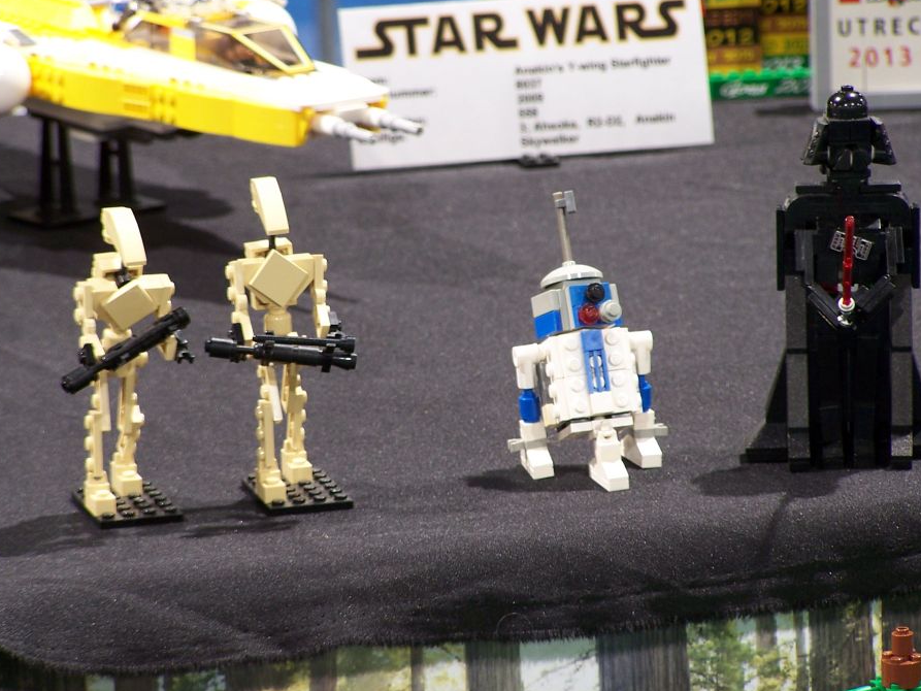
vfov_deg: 5.4
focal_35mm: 273
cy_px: 315
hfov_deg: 7.3
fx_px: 7264
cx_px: 463
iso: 80
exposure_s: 1/2
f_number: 3.3
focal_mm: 39.5
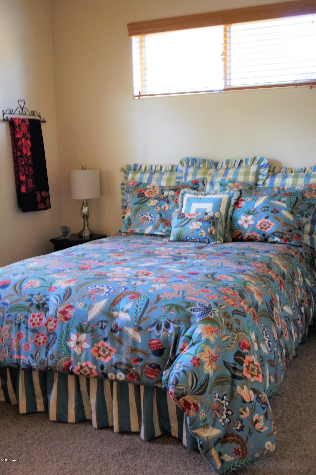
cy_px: 238
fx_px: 527
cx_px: 158
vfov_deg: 48.5
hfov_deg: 33.4
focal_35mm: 40
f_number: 4
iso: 800
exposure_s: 1/15
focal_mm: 15
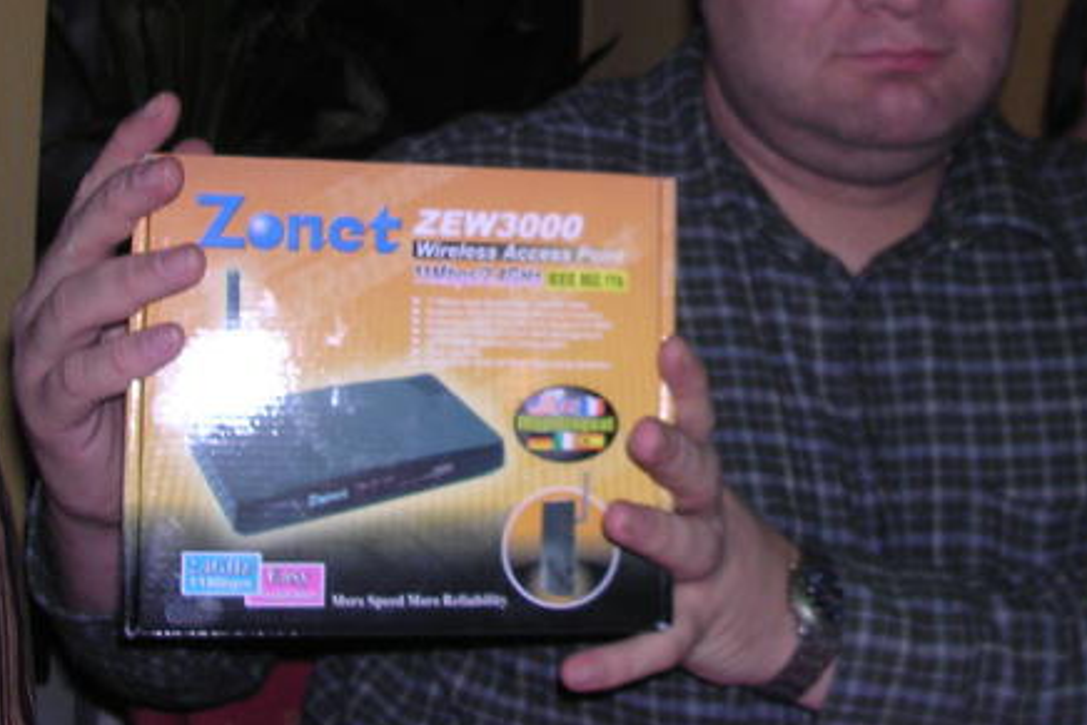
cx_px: 603
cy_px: 137
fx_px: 1752
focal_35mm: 58
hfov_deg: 34.4
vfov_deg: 23.0
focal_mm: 5.8
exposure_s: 1/60.1
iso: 100
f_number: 2.8
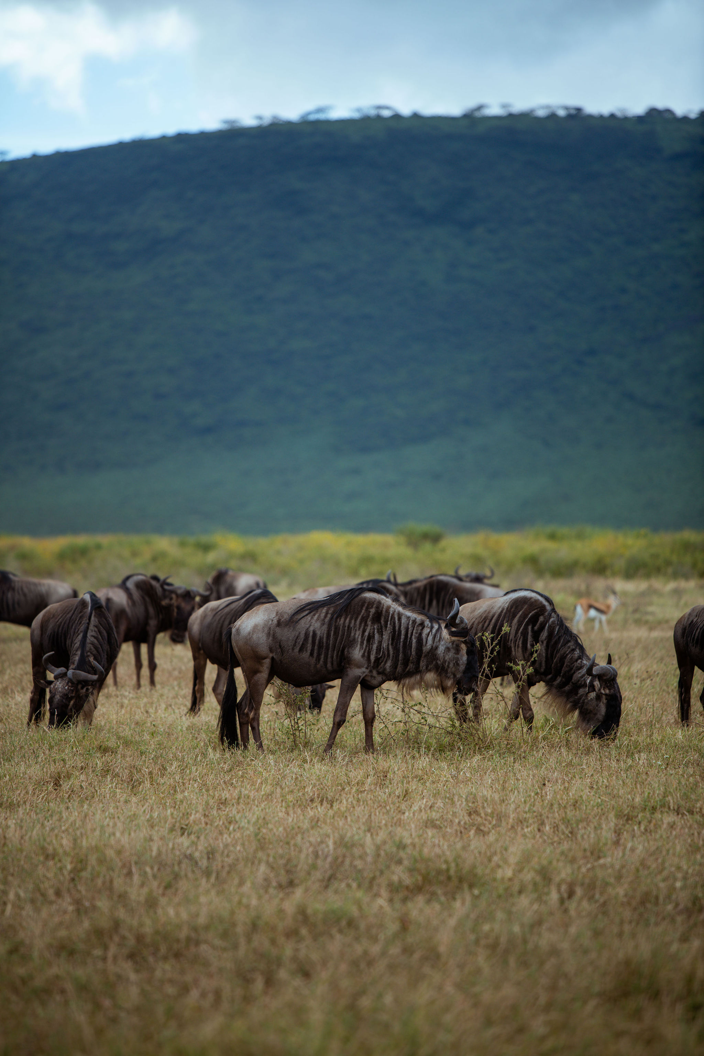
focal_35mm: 200
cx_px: 352
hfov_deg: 6.9
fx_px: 5866
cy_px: 528
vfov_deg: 10.3
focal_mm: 200
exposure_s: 1/640
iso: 100
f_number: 2.8
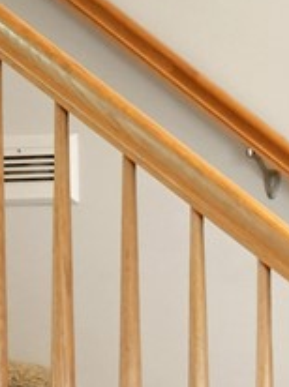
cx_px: 1170
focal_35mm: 127
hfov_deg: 7.7
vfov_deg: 14.1
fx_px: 1417
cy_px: 645
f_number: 8
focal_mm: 16
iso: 800
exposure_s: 1/30
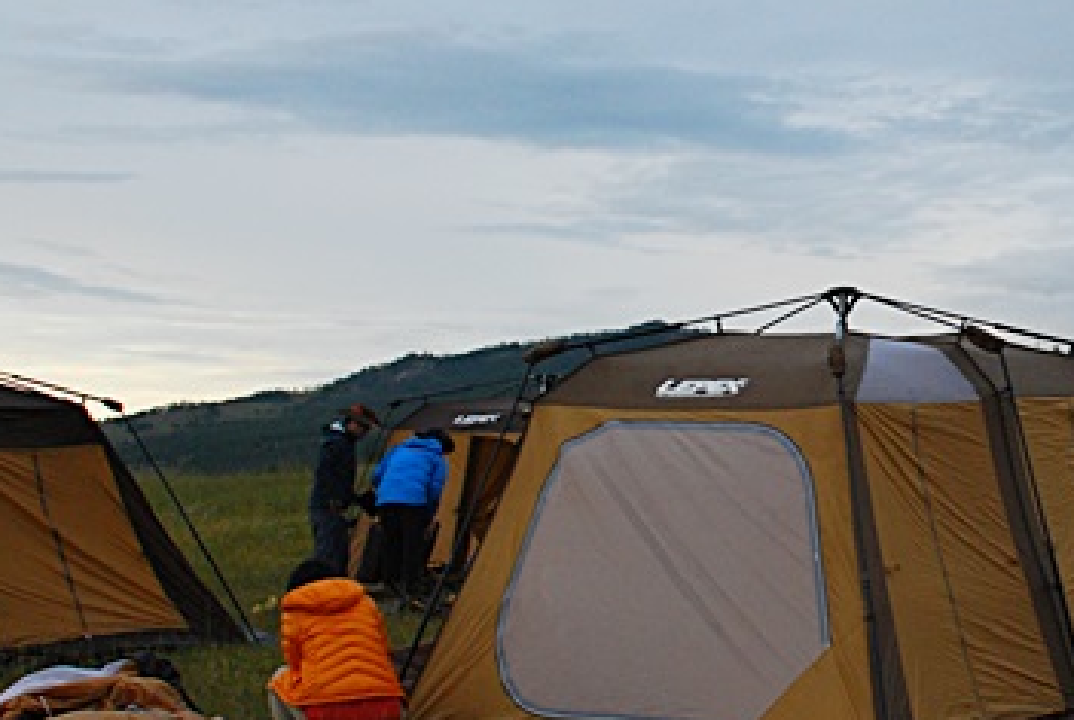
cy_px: 342
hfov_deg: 26.1
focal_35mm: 75
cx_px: 961
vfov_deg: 18.3
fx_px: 2241
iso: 400
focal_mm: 22
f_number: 6.3
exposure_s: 1/80
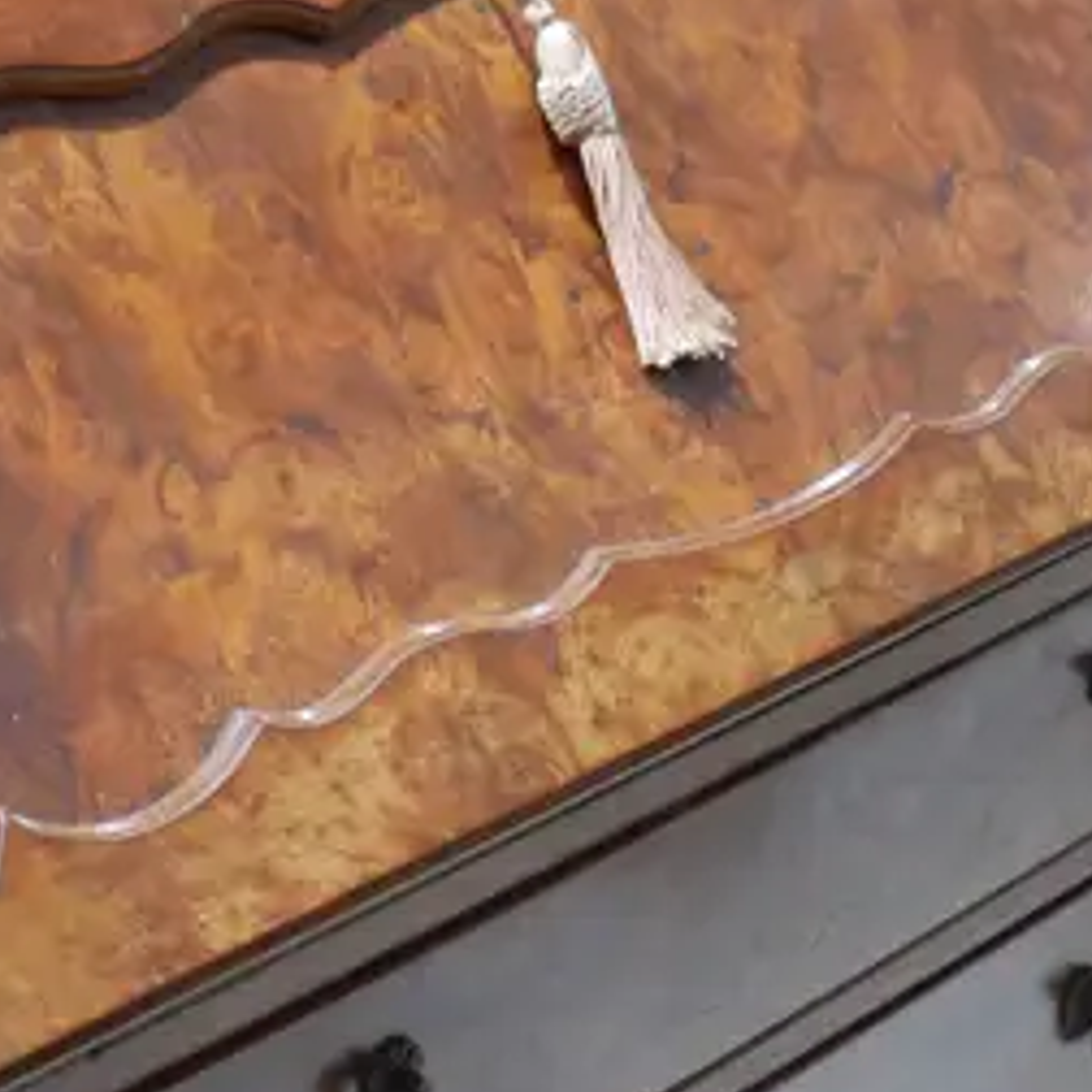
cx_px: 373
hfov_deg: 15.1
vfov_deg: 14.8
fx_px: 4104
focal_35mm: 115
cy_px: 1194
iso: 1250
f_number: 3.6
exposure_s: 1/60
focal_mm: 16
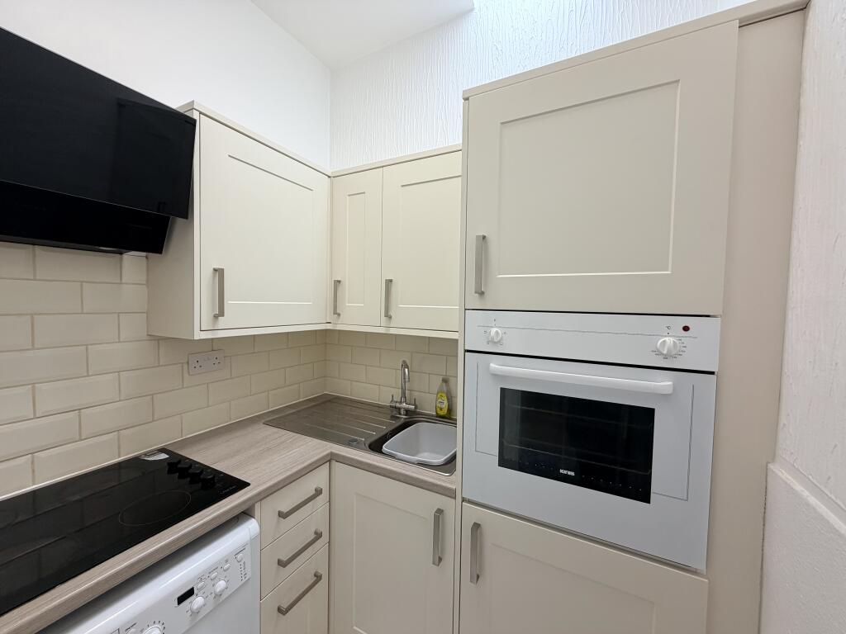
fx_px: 342
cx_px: 423
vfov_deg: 85.7
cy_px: 317
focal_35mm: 14
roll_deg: -0.1
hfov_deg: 102.1
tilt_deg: -2.1
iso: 100
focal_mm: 2.22
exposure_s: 1/100
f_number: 2.2
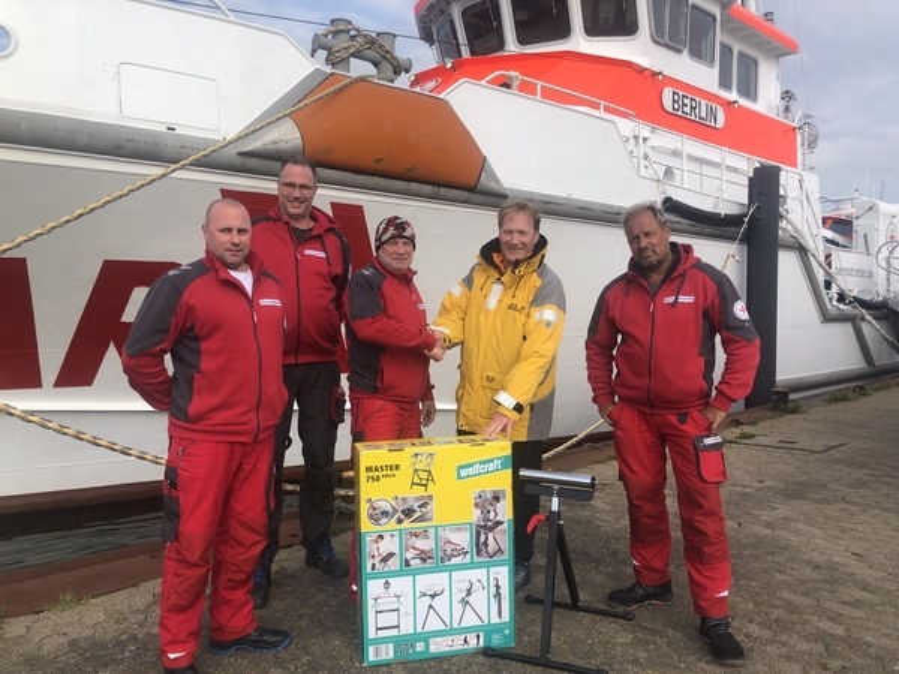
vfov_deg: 49.7
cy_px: 337
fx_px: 727
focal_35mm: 28
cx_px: 450
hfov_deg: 63.4
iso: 20
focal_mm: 4
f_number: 1.8
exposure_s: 1/1091
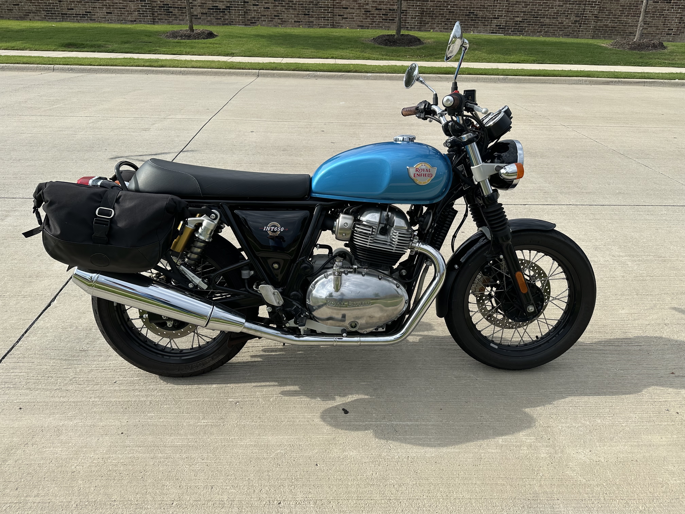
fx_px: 475
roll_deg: -2.1
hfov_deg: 71.6
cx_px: 342
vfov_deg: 56.8
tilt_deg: -26.1
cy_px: 257
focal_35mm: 24
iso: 80
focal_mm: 6.86
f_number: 1.78
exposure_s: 1/3247
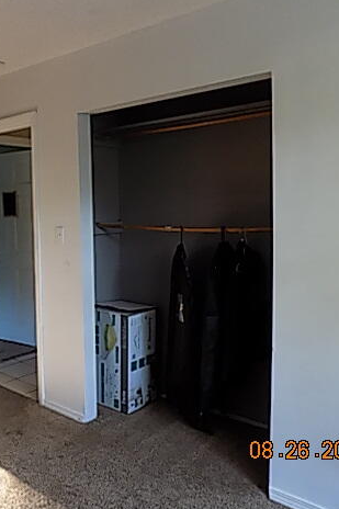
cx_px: 54
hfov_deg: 38.0
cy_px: 249
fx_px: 466
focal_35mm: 33
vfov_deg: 57.2
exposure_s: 1/30
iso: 200
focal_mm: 4
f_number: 3.1
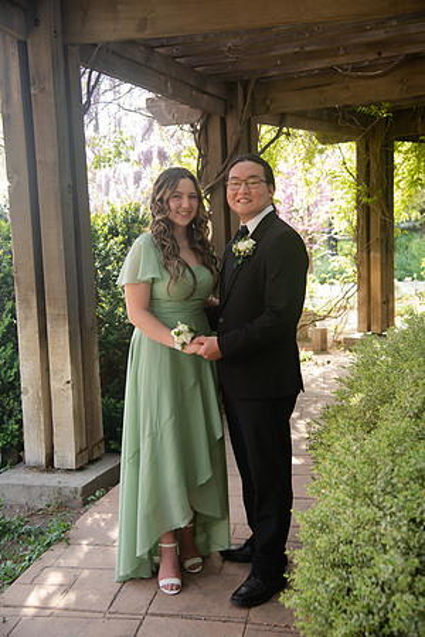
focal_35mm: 44
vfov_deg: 44.5
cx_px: 212
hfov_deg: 30.5
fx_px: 779
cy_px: 318
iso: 400
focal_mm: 44
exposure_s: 1/125
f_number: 4
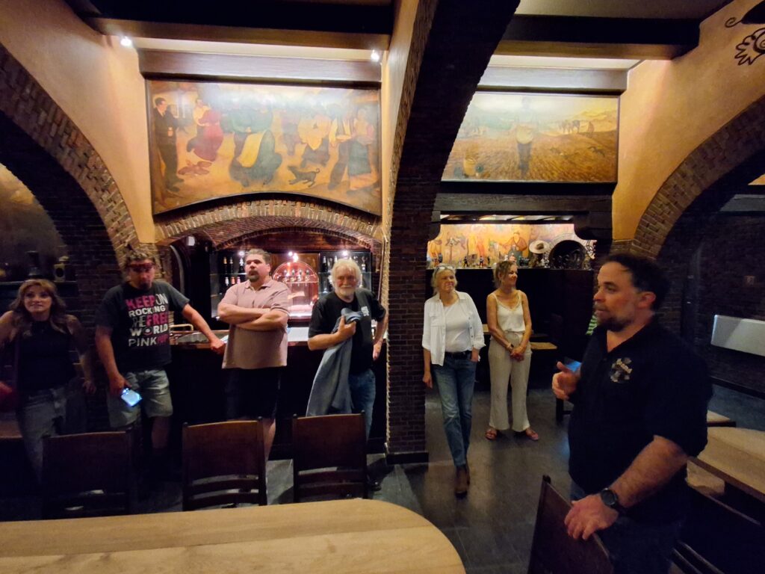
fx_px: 354
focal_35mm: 16
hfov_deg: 94.5
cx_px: 382
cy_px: 287
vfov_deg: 78.1
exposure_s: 1/17
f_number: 2.2
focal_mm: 1.64
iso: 800
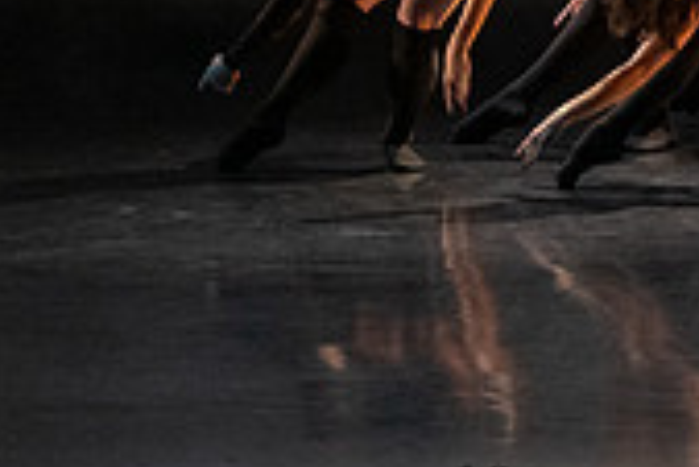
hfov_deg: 6.4
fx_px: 6199
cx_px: 875
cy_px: -323
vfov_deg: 4.3
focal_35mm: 319
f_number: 3.2
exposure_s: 1/250
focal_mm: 75
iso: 4000
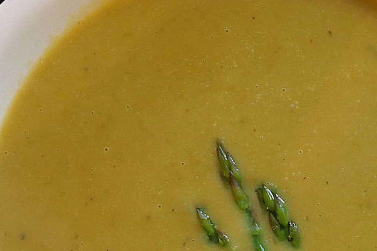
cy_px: 197
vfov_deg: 22.3
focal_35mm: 60
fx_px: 628
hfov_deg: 33.2
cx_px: 248
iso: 1250
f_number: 3.7
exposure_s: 1/60
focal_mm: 15
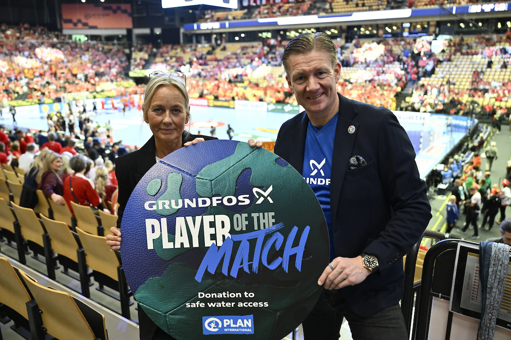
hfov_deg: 63.7
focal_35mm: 29
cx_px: 256
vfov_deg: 45.0
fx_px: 412
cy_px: 170
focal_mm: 29
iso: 2500
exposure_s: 1/250
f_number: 2.8
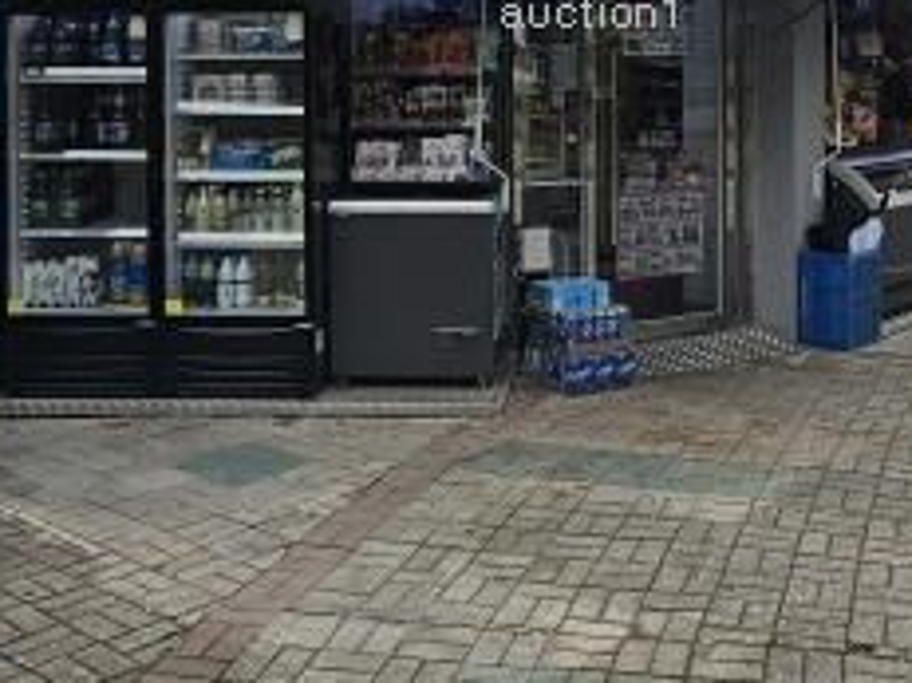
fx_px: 1185
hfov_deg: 41.7
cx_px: 588
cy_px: 39
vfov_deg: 30.4
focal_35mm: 45
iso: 50
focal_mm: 2.2
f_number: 2.2
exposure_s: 1/892
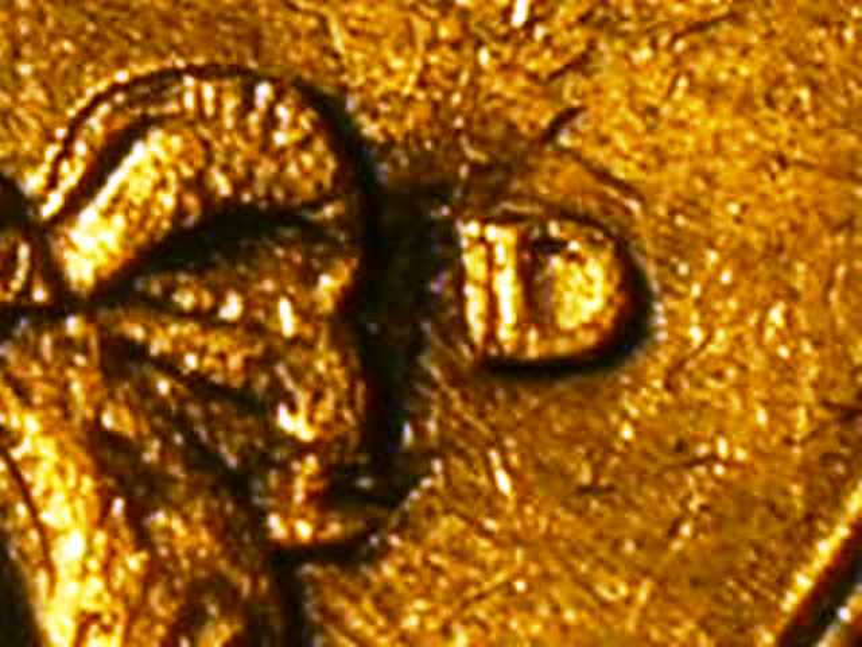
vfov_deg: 31.5
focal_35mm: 46
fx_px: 1145
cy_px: 324
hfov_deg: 41.2
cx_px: 431
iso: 50
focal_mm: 7.7
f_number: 5.4
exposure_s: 1/143
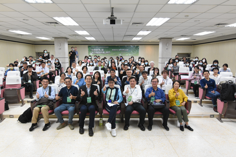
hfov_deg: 77.3
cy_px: 78
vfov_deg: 56.1
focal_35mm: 22
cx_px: 118
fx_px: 147
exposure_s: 1/80
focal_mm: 15
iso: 1600
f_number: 7.1
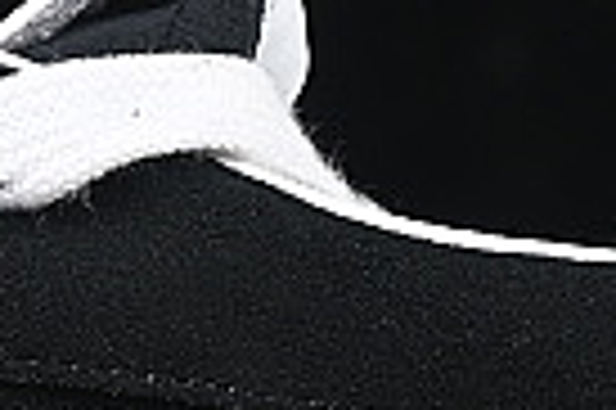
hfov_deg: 3.5
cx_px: -103
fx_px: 10118
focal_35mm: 592
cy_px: 0
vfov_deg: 2.3
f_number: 6.3
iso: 160
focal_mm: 50
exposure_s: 1/60
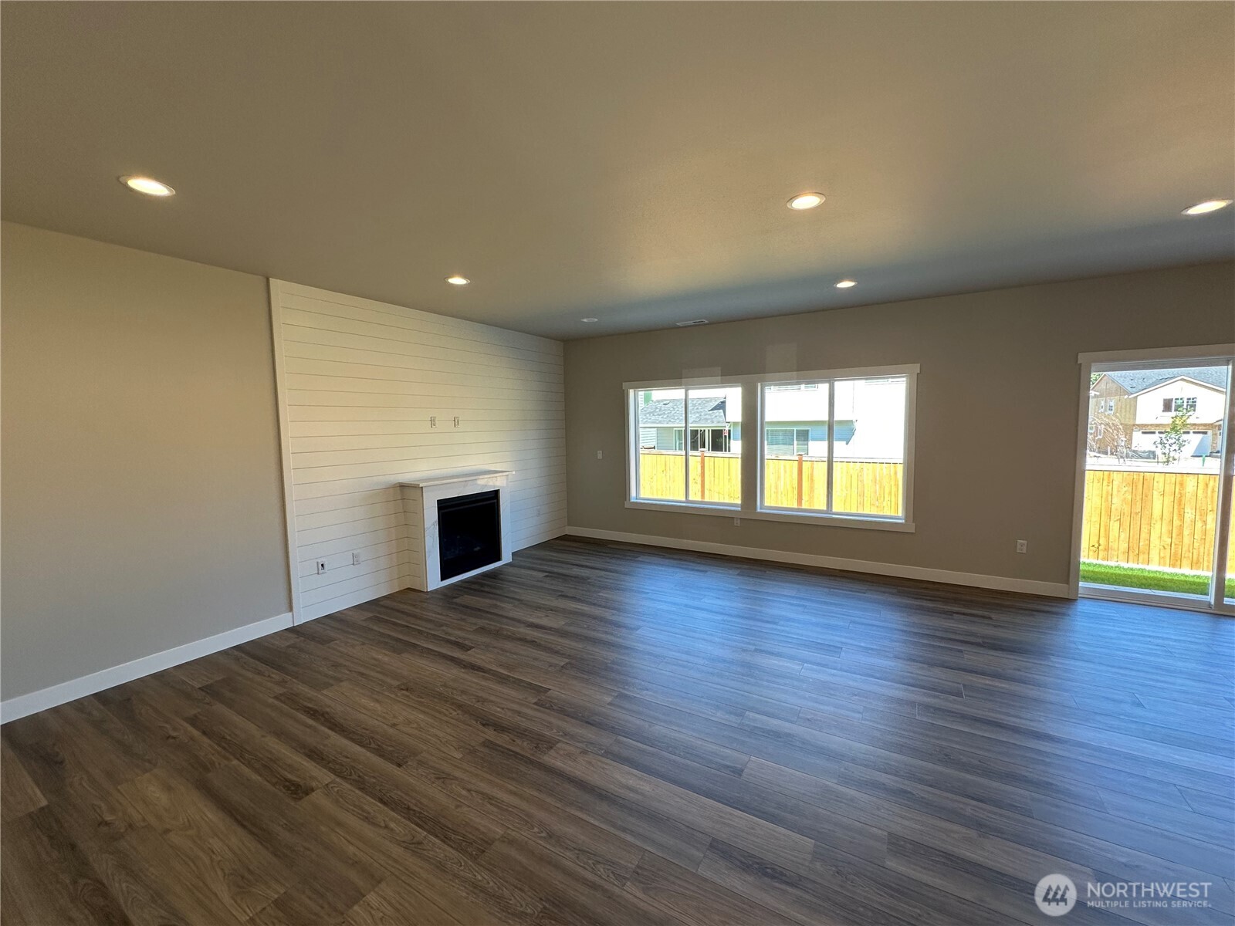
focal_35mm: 14
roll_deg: +0.6
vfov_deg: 85.7
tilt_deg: -3.9
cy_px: 463
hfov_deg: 102.1
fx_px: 499
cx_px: 618
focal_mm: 2.22
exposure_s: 1/120
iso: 80
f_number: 2.2
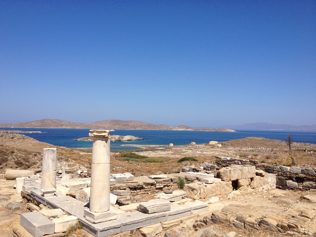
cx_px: 158
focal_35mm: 35
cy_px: 118
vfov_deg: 40.7
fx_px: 320
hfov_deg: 52.6
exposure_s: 1/2632
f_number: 2.4
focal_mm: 4.28
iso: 50
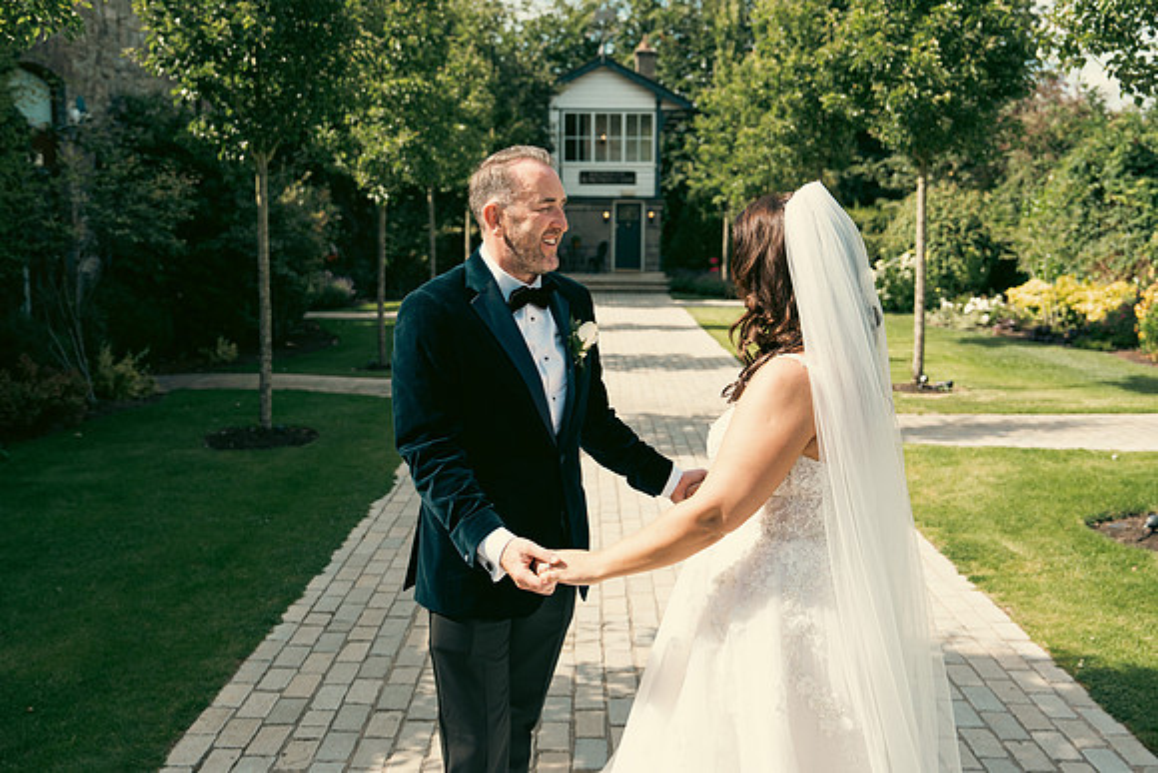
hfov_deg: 54.4
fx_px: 1126
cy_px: 386
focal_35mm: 35
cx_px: 579
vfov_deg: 37.9
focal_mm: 35
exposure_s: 1/640
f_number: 3.5
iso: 125
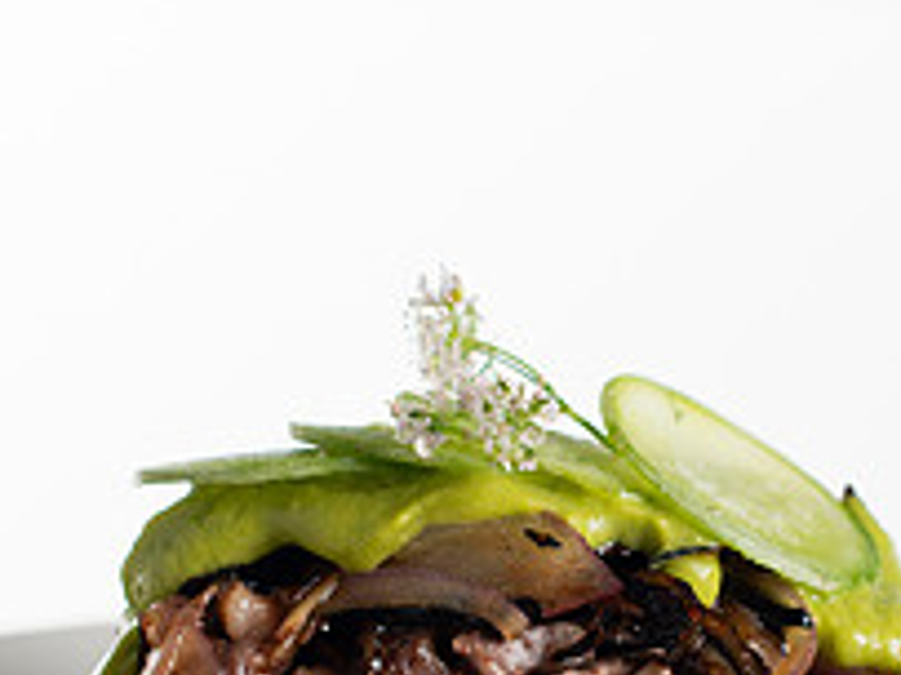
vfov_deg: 10.5
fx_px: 3642
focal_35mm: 140
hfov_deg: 14.1
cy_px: 610
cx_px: 562
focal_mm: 50
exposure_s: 1/200
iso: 200
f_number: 4
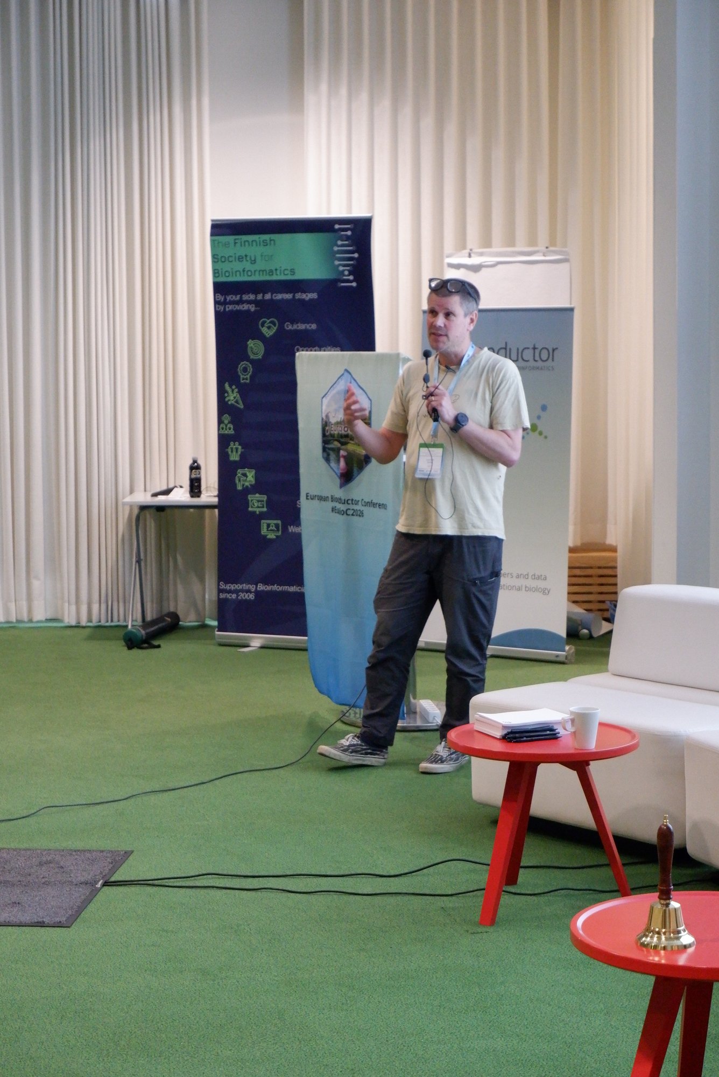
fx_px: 2034
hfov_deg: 20.0
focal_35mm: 68
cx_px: 360
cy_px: 538
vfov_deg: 29.6
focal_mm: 45
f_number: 5.6
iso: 5000
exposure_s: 1/100
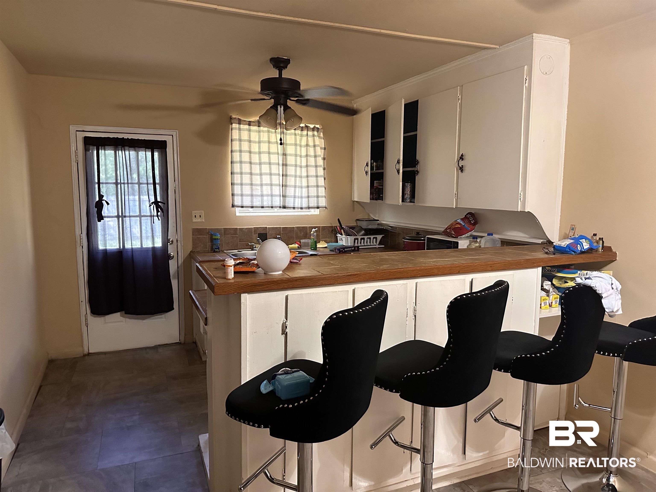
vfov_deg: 56.8
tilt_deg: -6.0
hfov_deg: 71.6
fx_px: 455
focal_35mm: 24
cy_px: 246
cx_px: 328
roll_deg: -0.3
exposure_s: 1/60
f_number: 1.78
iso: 800
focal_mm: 6.86
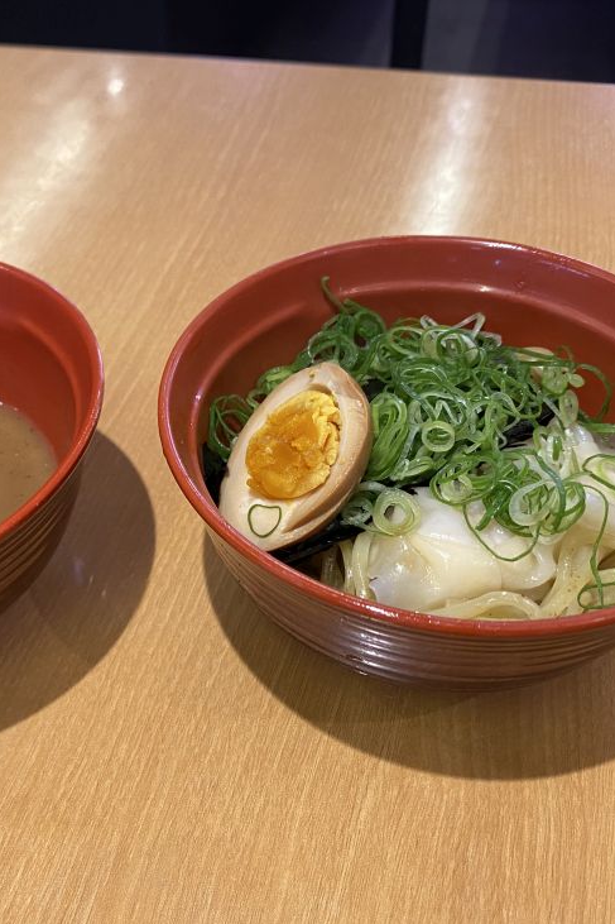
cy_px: 453
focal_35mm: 37
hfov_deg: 35.0
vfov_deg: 51.9
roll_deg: +6.9
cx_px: 143
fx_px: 949
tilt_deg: -43.7
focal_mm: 4.25
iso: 125
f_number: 1.8
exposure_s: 1/89
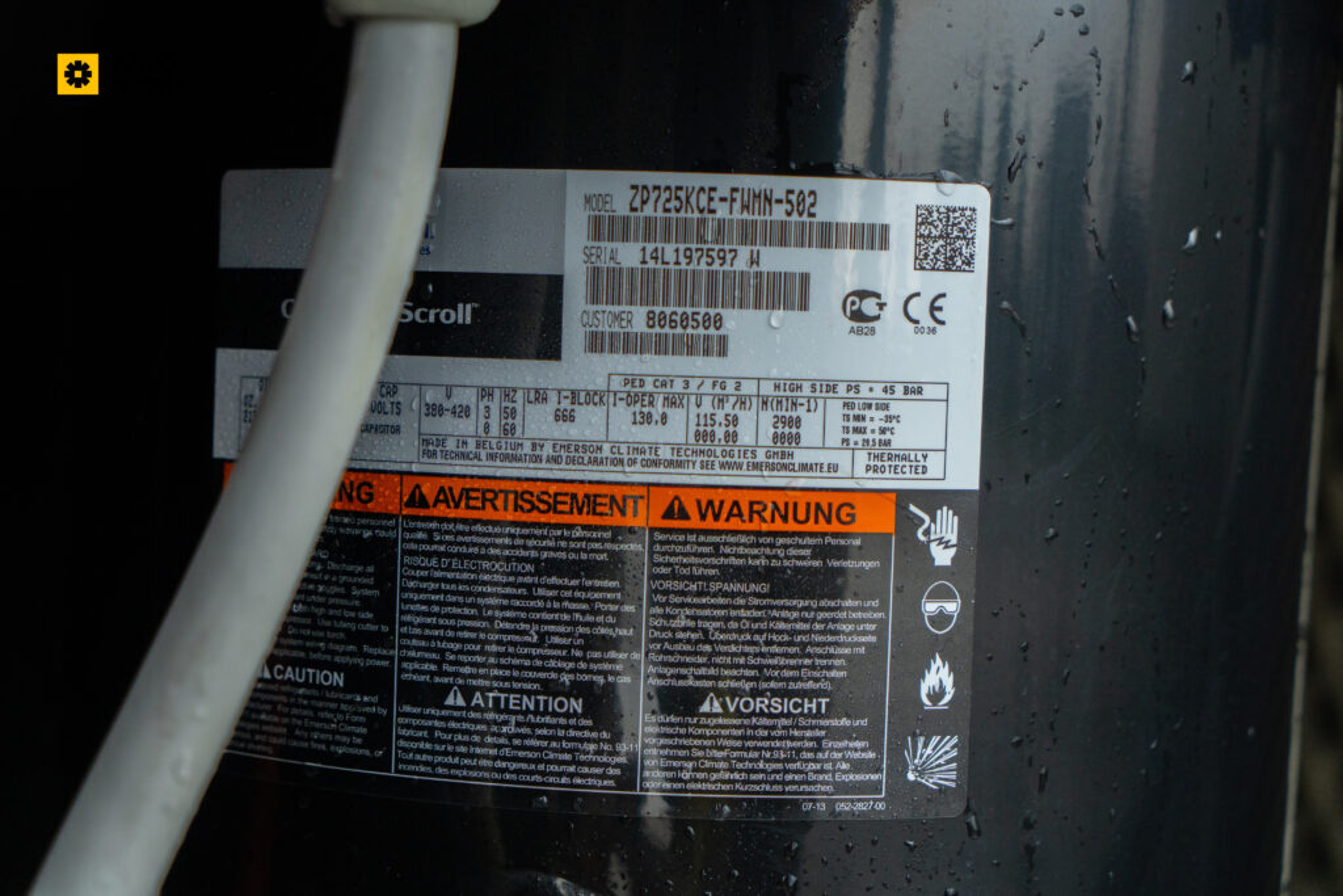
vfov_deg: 22.3
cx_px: 672
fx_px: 2276
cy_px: 448
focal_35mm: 61
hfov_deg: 32.9
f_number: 4
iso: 1000
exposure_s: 1/100
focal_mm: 61
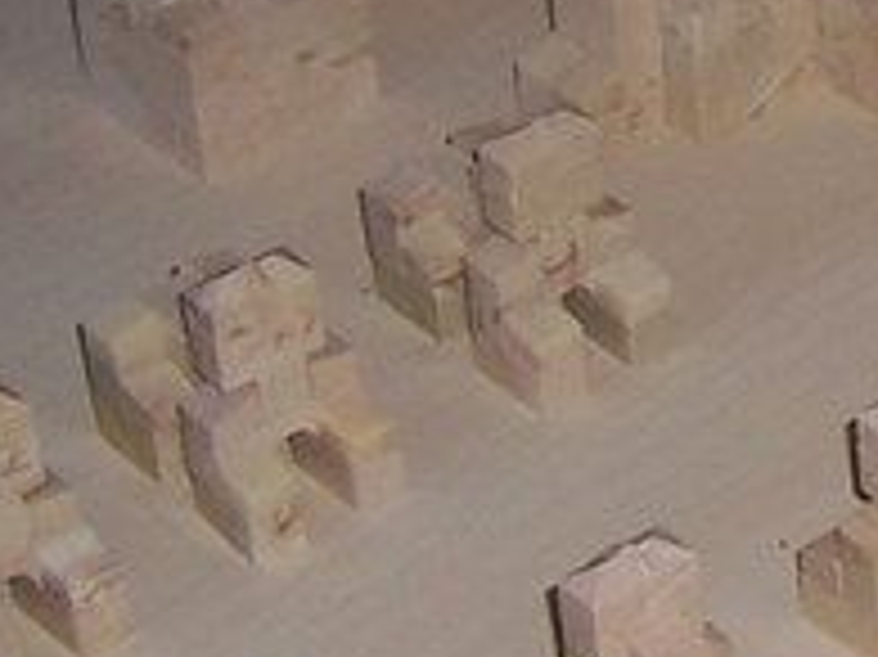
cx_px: 1637
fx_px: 4715
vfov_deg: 7.9
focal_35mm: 186
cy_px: -144
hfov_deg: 10.0
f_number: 2.7
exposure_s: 1/60
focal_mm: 5.6
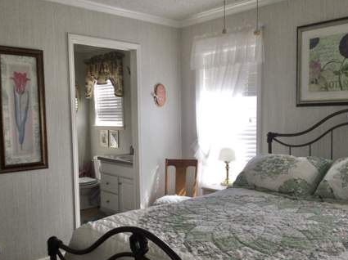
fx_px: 352
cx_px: 176
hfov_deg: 52.7
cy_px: 139
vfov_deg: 40.6
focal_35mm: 35
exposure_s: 1/120
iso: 40
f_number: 2.4
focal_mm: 3.3
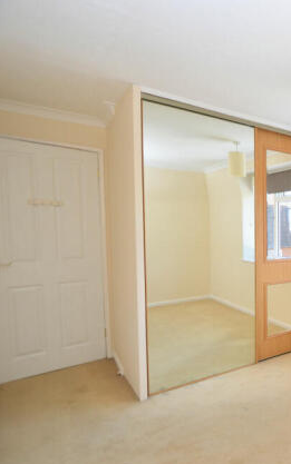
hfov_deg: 37.5
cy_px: 241
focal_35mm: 24
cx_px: 356
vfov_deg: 74.7
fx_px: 304
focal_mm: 10
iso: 100
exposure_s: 1/60
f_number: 4
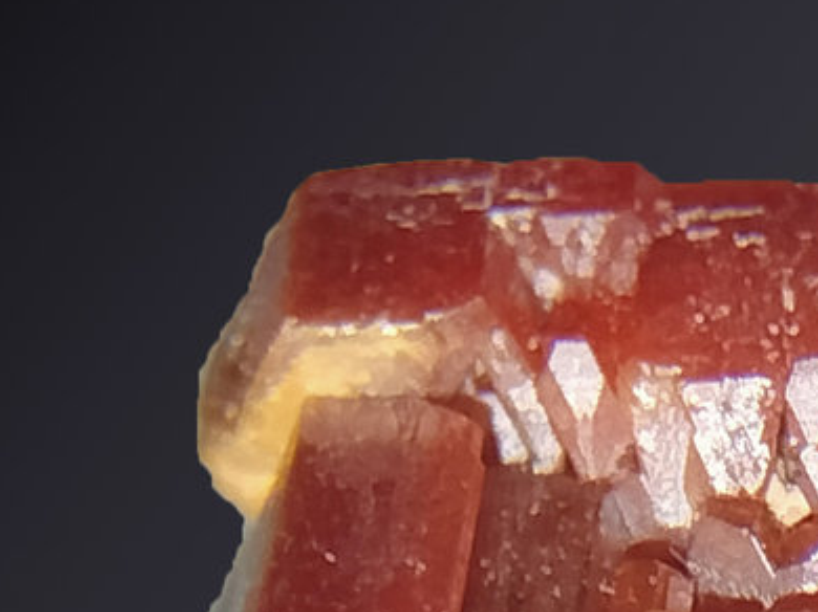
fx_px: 1842
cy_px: 373
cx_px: 1386
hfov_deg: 19.8
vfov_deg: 18.9
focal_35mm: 78
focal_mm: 3.46
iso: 164
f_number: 2.2
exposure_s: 1/100
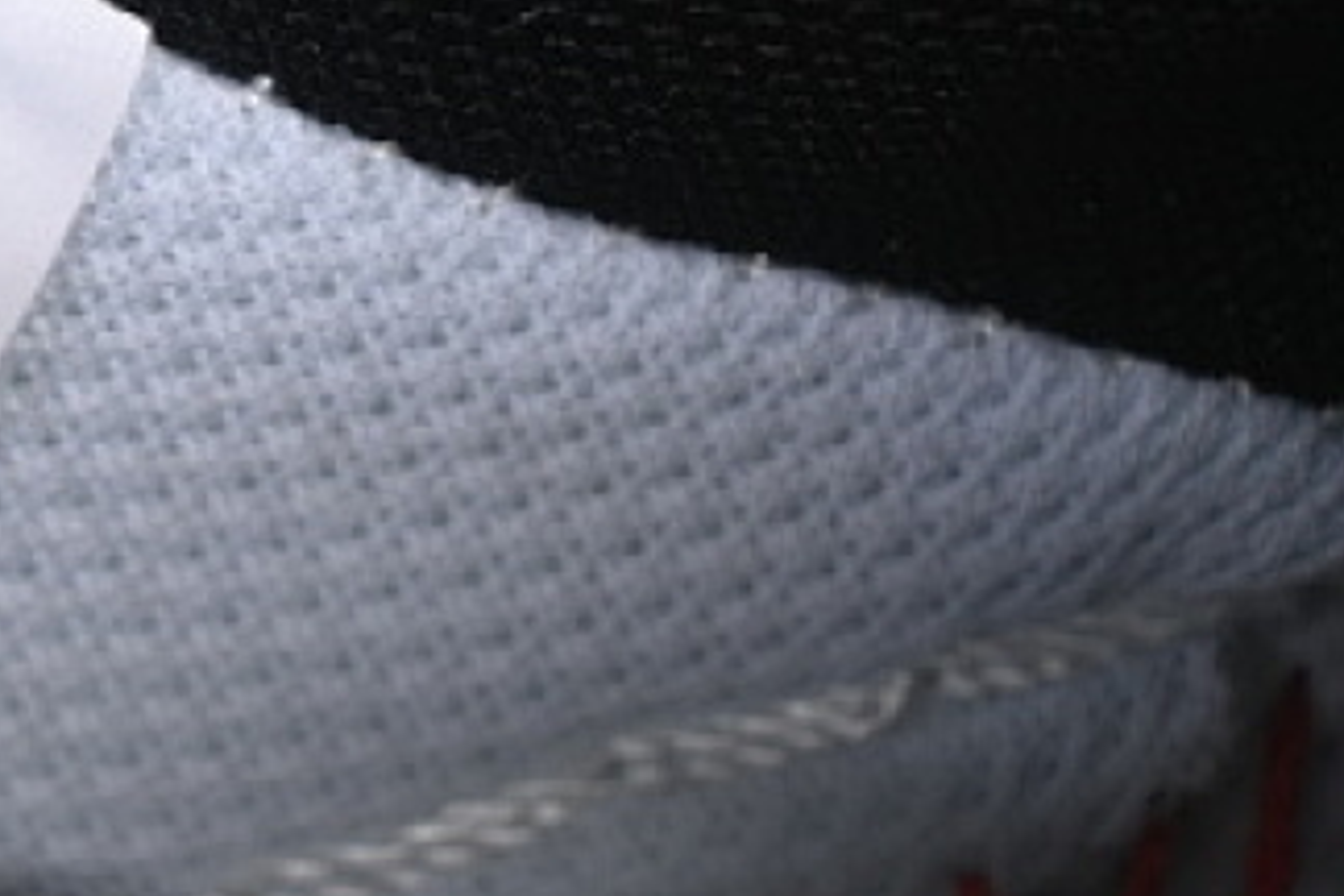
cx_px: -465
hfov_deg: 8.1
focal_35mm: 250
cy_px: 228
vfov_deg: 5.5
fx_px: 9333
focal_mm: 50
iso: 160
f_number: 7.1
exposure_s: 1/80
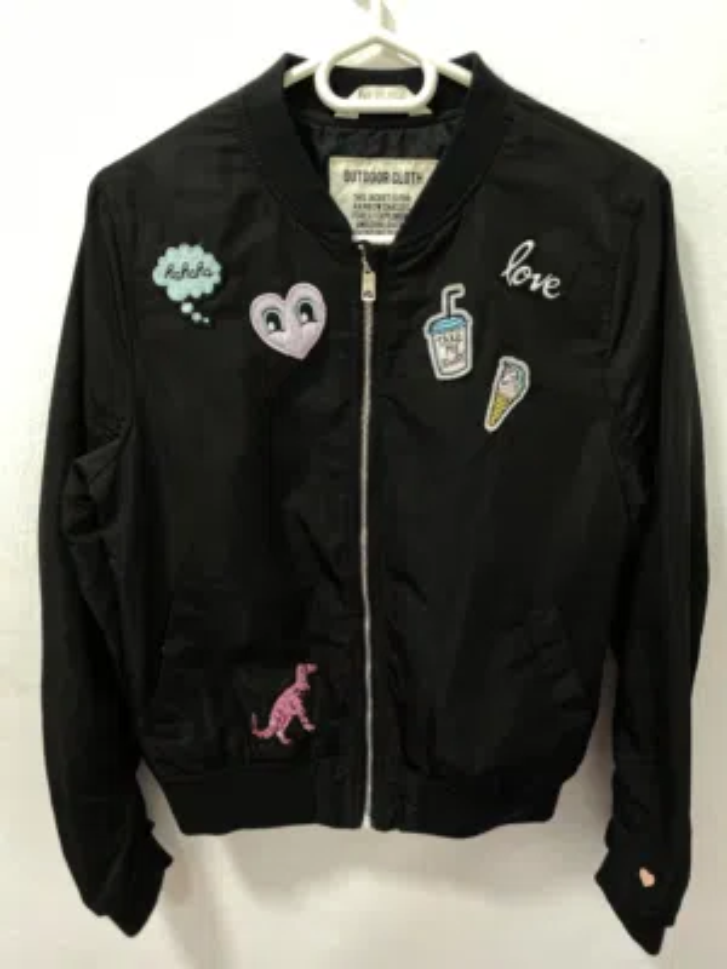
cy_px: 484
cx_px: 364
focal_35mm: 26
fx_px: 728
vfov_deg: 67.3
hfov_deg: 53.1
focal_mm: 4.25
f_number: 1.8
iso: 640
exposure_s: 1/36
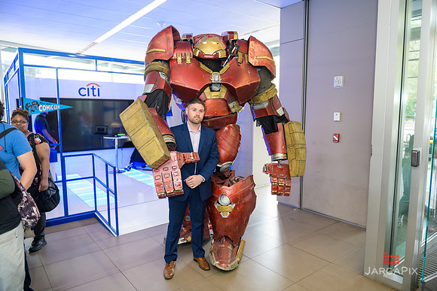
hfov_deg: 73.7
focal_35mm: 24
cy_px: 146
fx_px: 291
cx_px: 218
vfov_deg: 53.2
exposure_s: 1/125
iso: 800
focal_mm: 24
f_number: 3.2
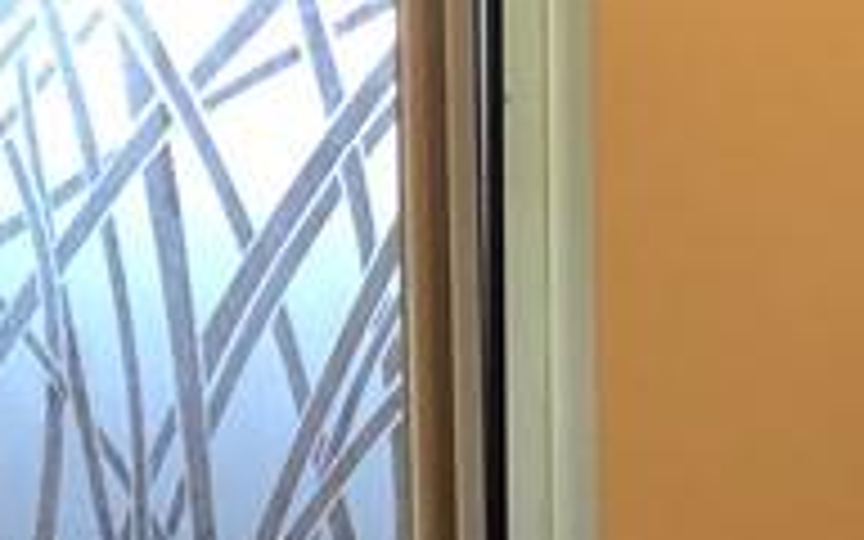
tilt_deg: -5.5
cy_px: 428
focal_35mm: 158
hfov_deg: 12.4
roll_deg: +1.6
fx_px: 3720
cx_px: -576
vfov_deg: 8.3
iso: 80
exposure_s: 1/15
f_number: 1.8
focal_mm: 3.99
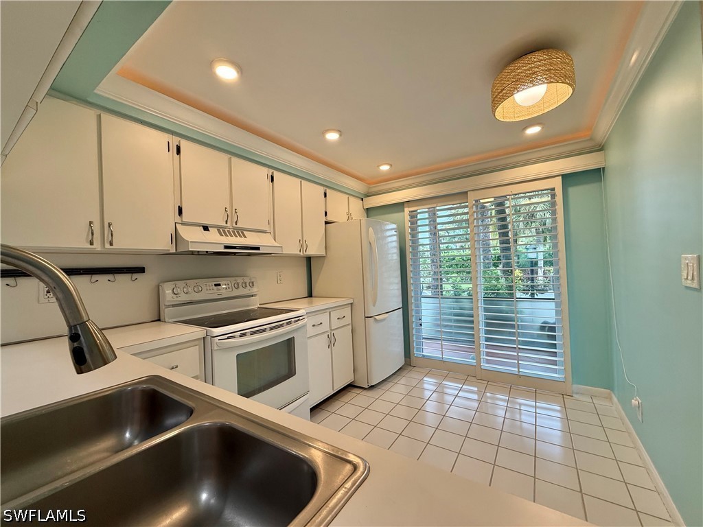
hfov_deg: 102.1
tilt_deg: +1.5
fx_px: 284
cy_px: 264
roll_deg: +1.4
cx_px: 352
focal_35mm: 14
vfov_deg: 85.7
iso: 100
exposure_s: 1/120
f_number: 2.2
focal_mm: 2.22
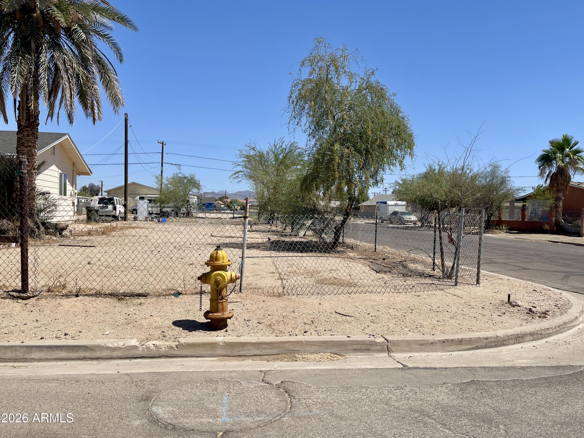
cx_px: 292
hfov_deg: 69.4
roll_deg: -1.7
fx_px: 422
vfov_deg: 54.9
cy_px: 219
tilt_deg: -2.0
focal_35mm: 25
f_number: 1.6
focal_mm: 5.1
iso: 32
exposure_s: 1/5128
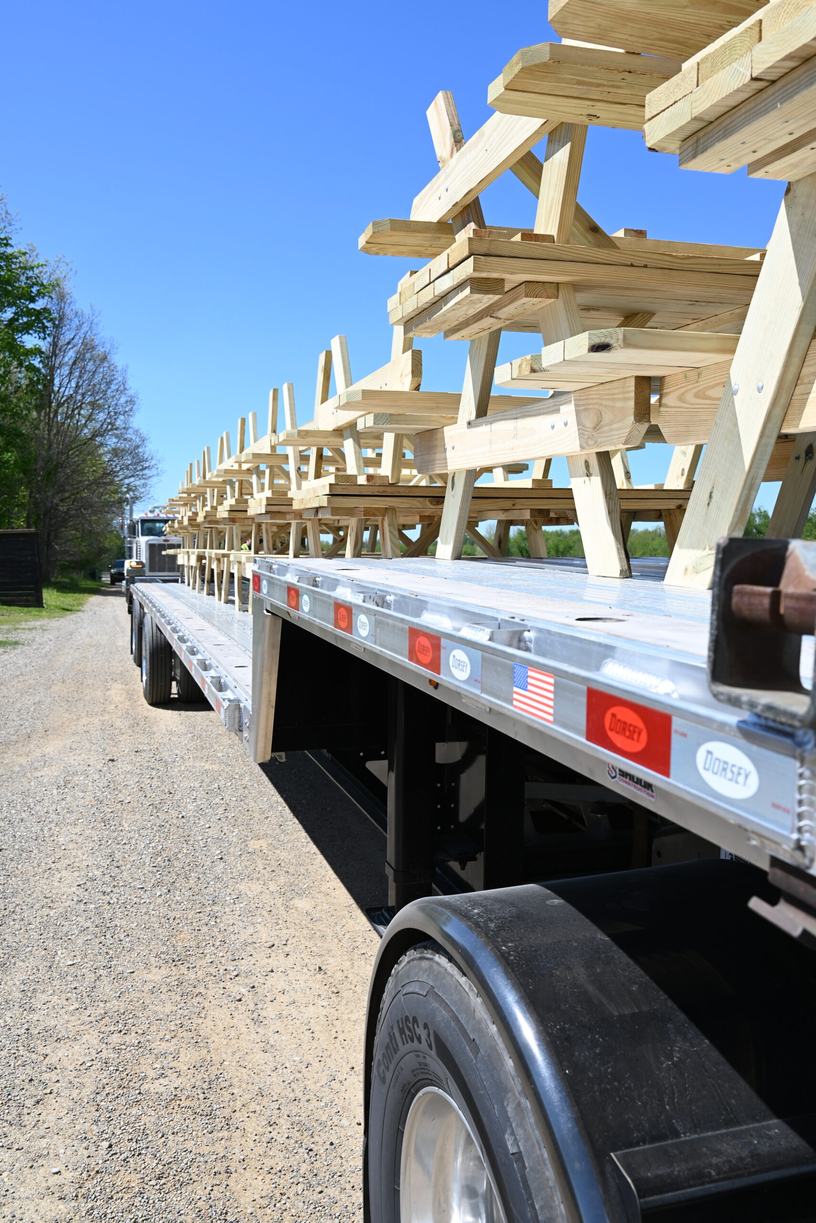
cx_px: 408
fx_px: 985
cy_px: 612
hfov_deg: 45.0
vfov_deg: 63.6
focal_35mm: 29
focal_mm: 29
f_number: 8
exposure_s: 1/250
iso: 100
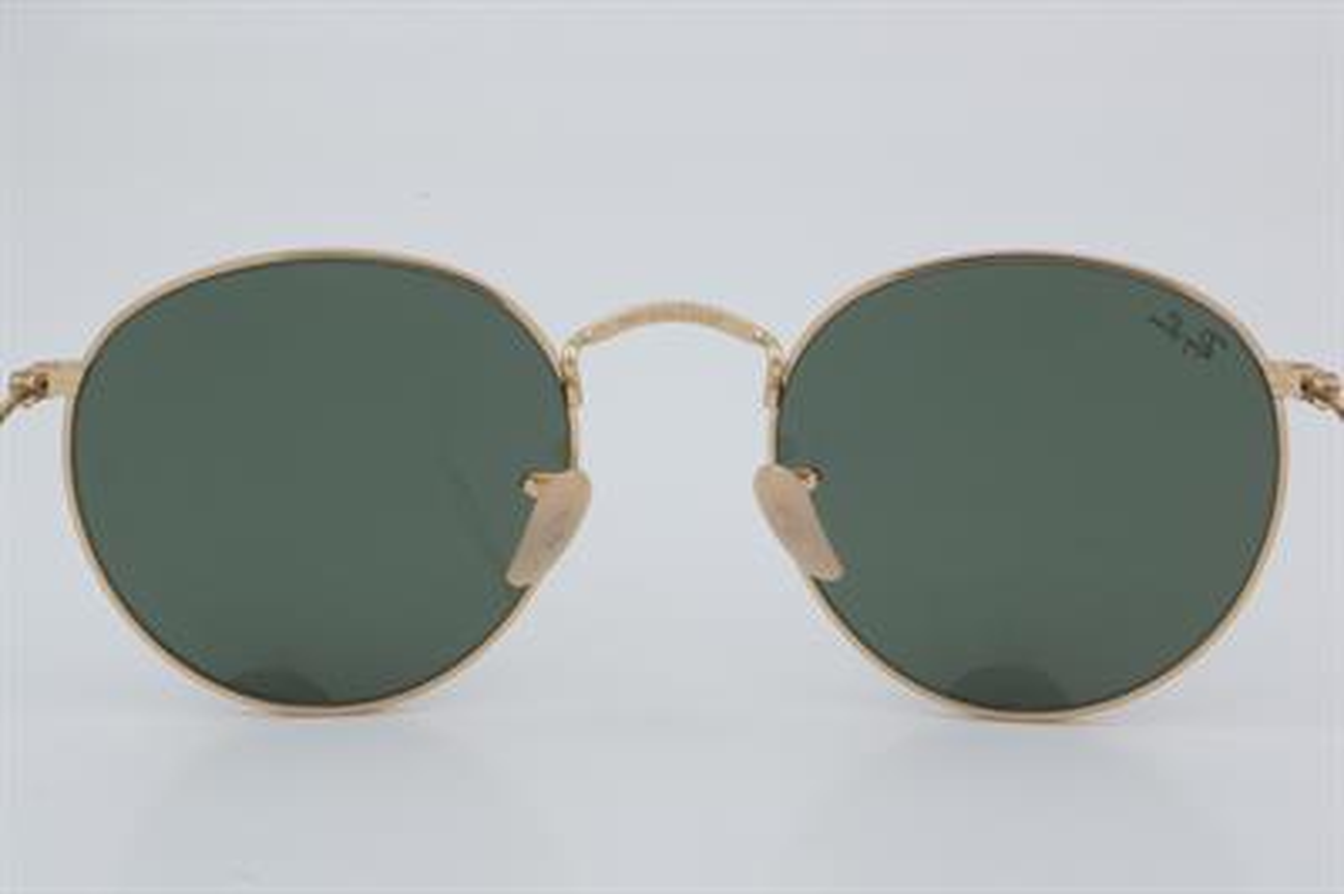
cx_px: 672
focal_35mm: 75
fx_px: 2798
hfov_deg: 27.0
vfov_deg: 18.2
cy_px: 447
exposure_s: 1/3
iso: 100
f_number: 32
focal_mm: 50
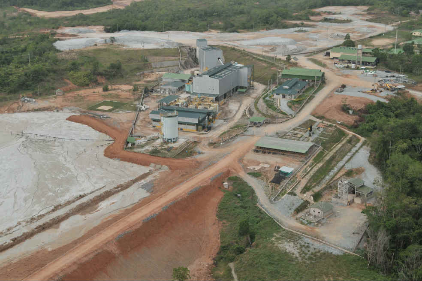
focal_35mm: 57
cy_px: 140
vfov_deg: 23.8
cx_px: 211
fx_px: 668
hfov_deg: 35.1
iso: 500
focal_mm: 38
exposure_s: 1/2000
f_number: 5
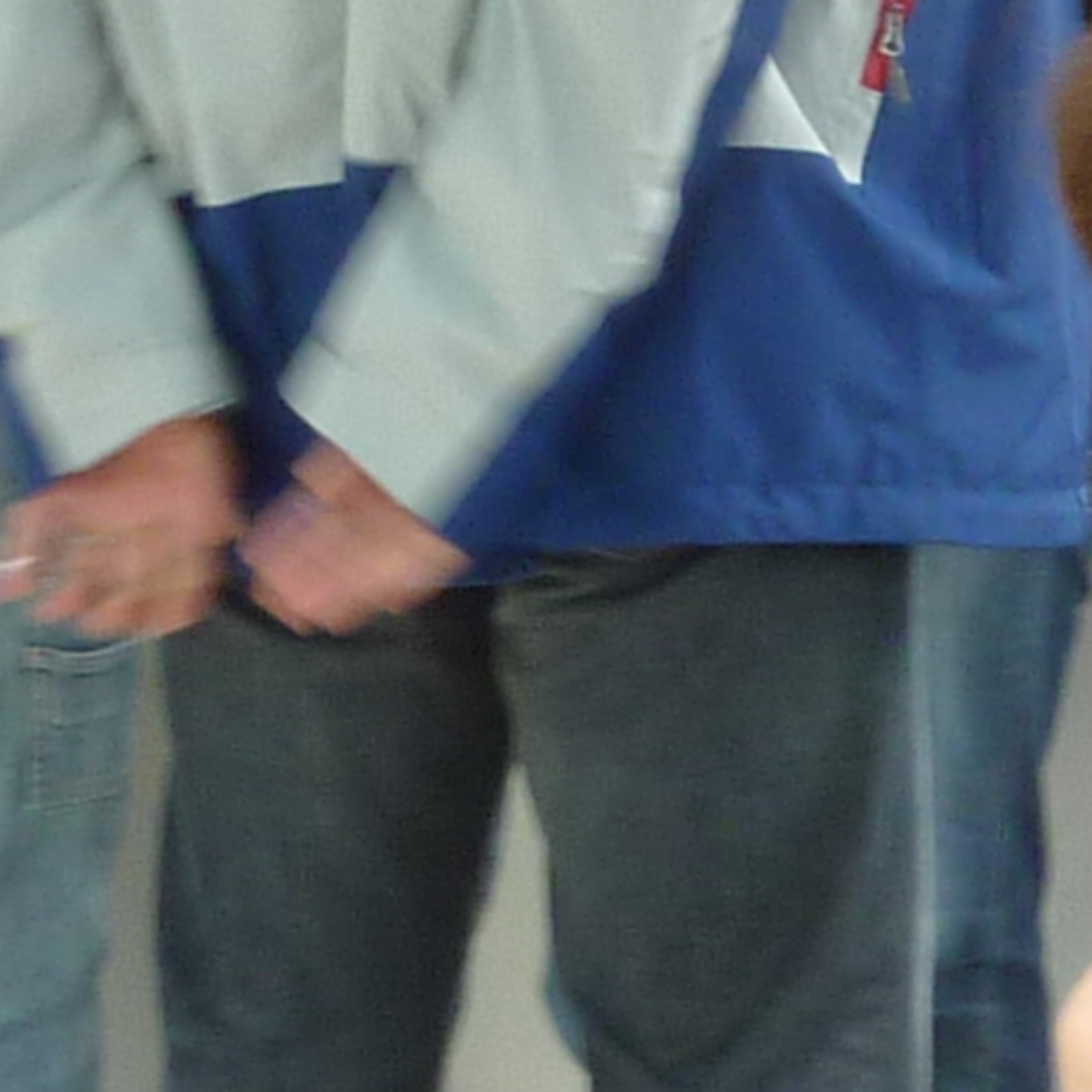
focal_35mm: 219
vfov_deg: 8.0
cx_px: 1243
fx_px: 7816
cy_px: 648
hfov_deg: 7.9
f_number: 3.5
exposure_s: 1/30
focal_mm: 5.7
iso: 125
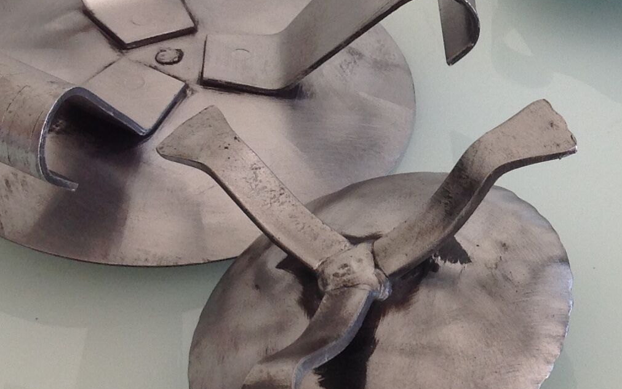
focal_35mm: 95
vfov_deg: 13.7
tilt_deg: -40.6
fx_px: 1610
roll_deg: +0.6
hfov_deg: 21.2
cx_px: 610
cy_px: 126
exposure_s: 1/60
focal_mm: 4.28
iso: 50
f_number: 2.4
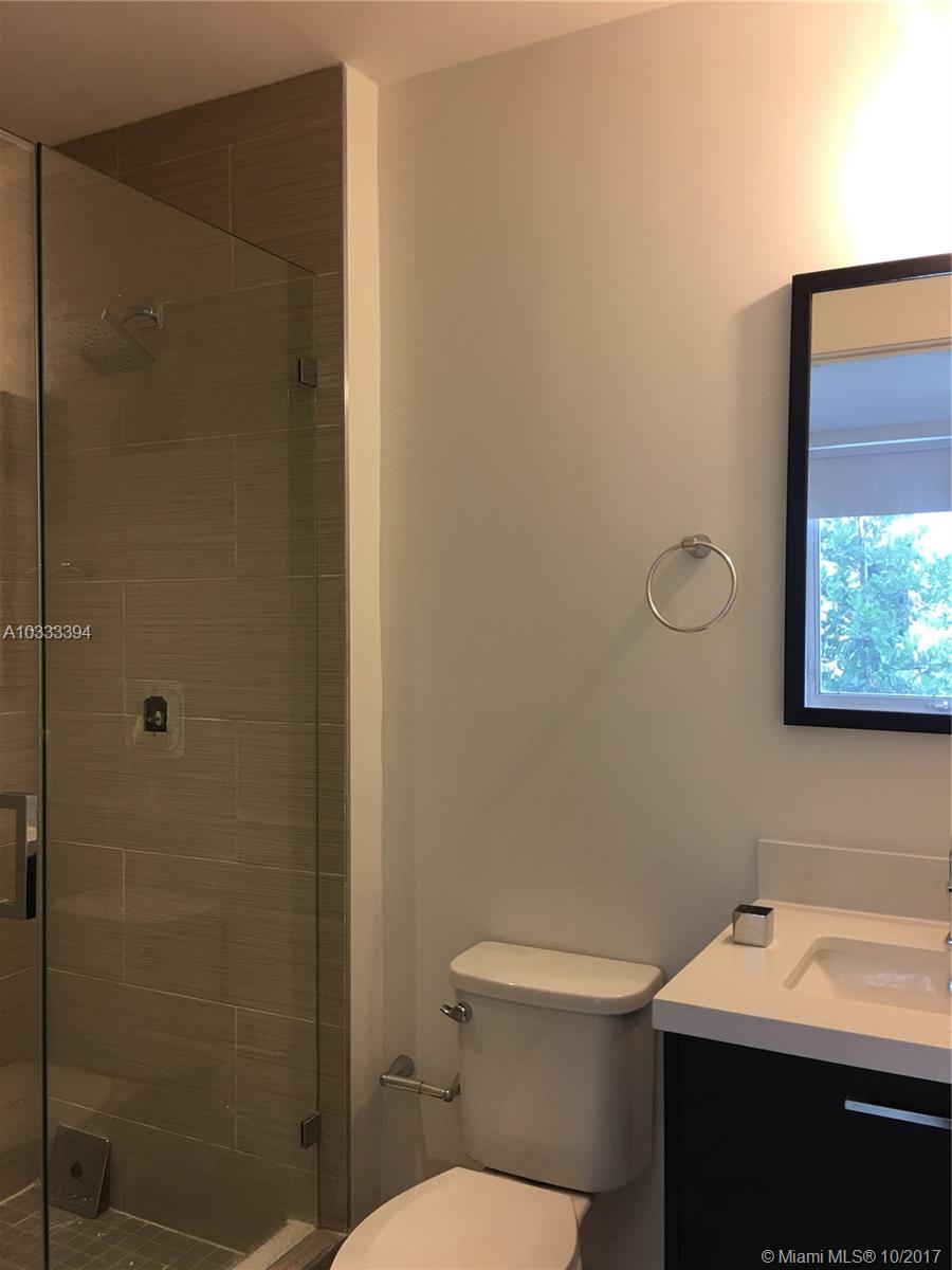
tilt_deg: +0.4
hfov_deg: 48.2
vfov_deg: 61.7
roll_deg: -0.4
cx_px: 476
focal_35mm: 29
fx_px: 1063
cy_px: 635
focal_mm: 4.15
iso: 40
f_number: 2.2
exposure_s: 1/15
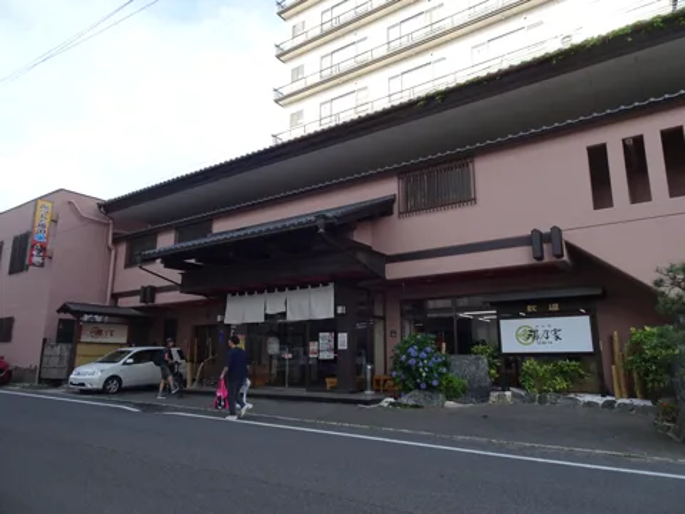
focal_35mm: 24
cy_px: 257
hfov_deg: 71.6
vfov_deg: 56.8
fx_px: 475
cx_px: 342
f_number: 3.5
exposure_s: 1/250
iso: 80
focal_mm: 4.1
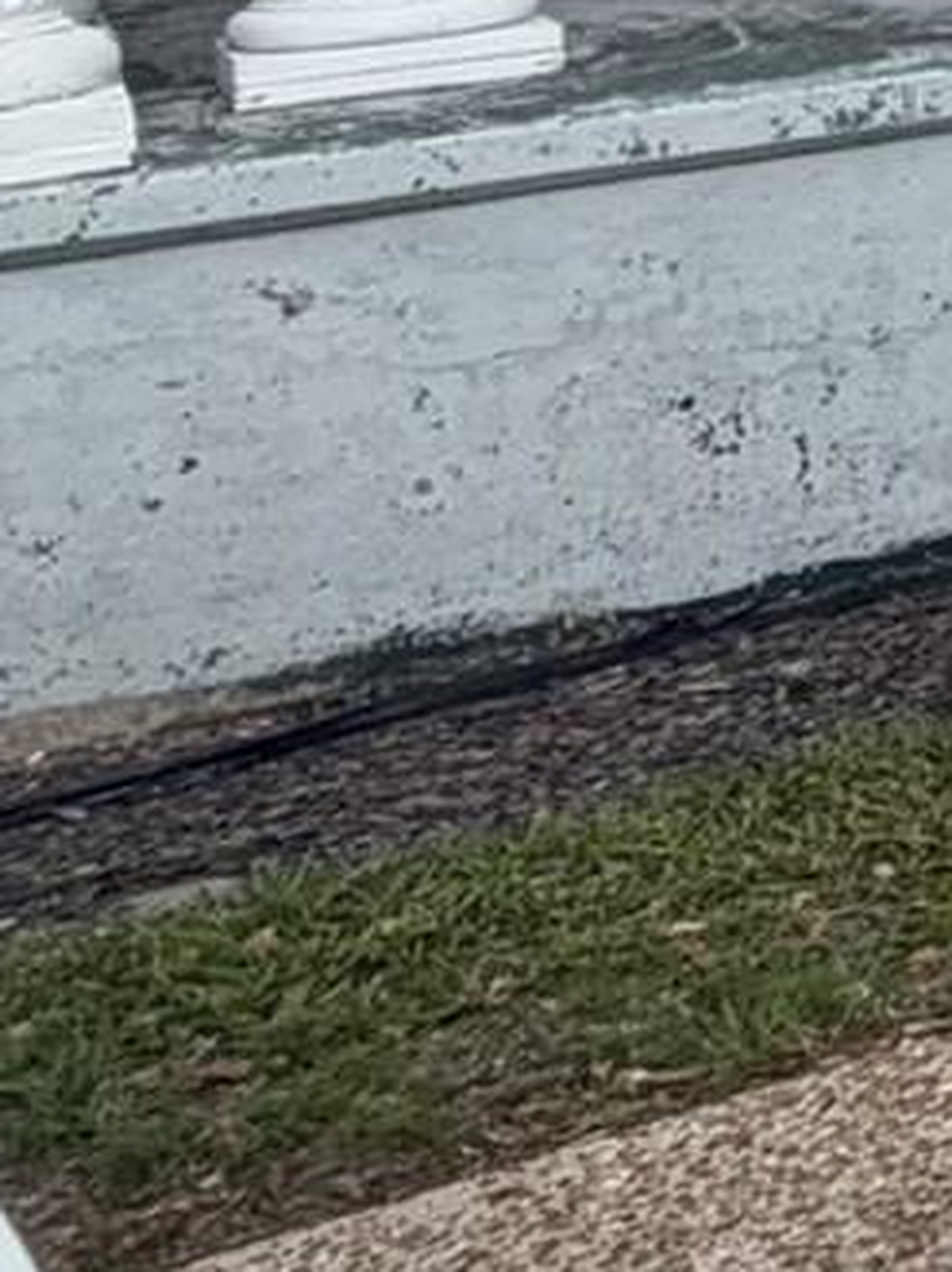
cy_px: -358
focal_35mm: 87
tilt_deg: +1.7
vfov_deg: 20.6
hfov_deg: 10.8
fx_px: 3194
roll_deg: +2.7
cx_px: 2929
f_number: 2.2
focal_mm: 2.22
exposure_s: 1/502
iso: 50
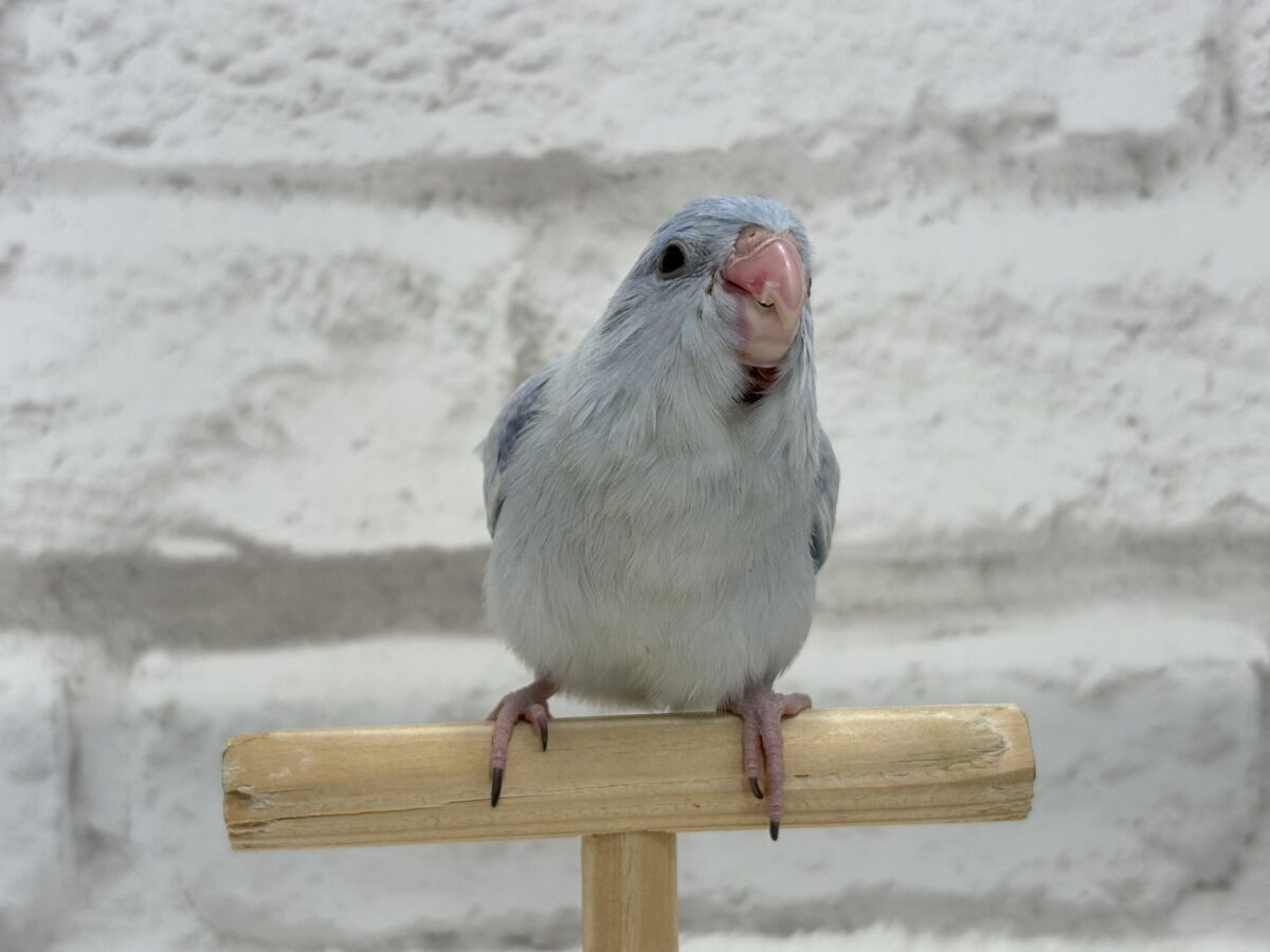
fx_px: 1908
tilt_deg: -2.4
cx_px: 635
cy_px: 476
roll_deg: +2.1
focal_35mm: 52
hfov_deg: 36.8
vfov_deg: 28.0
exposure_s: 1/50
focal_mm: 5.96
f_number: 1.6
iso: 32
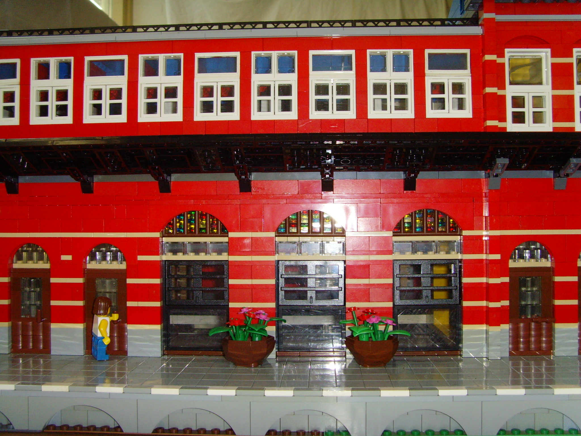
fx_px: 655
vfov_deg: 36.8
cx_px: 290
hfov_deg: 47.9
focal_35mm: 39
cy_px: 218
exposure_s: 1/45
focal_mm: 6.6
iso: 200
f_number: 3.5
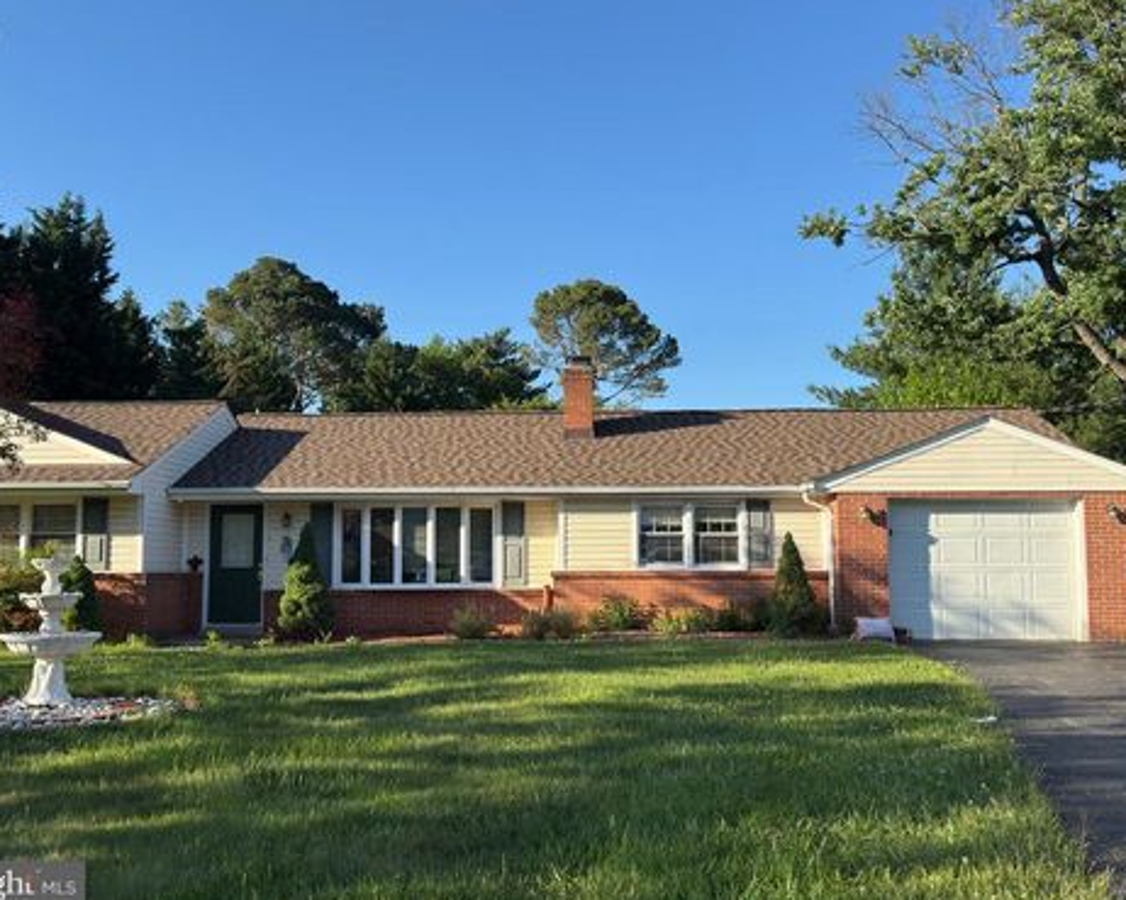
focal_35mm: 37
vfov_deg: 40.1
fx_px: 1232
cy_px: 452
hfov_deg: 49.1
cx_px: 546
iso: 100
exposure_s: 1/3058
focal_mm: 6.76
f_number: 1.78
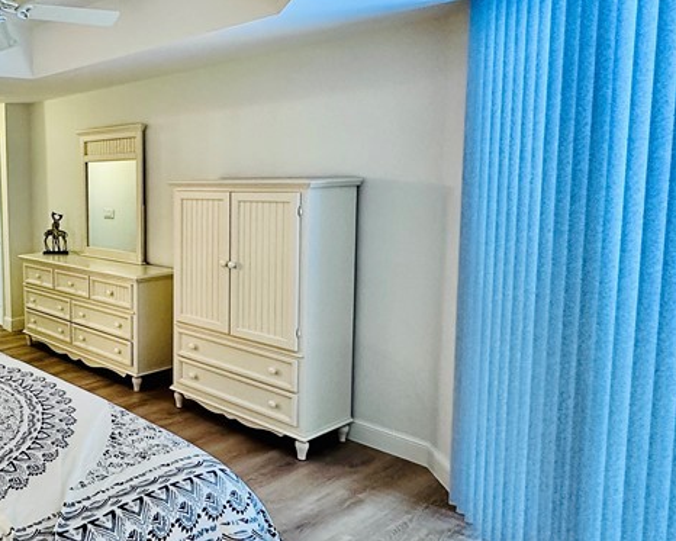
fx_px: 600
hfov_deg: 49.5
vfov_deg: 48.4
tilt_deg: -5.5
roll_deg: +1.8
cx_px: 20
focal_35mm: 30
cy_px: 231
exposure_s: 1/60
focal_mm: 2.22
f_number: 2.2
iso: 320
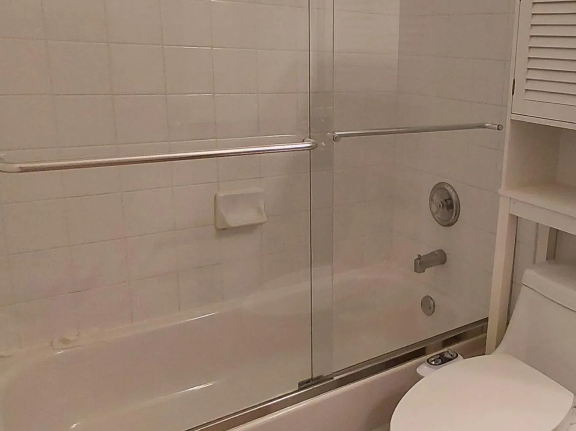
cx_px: 449
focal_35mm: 35
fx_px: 582
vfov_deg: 40.7
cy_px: 199
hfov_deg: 49.9
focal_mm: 1.64
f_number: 2.2
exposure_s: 1/60
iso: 100
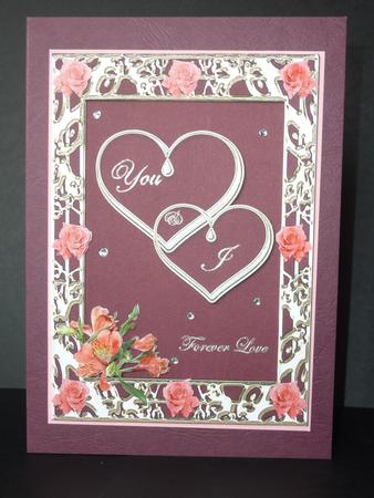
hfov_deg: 36.0
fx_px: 576
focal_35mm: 40
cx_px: 187
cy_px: 249
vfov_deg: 46.8
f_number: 3.6
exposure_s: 1/30
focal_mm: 6.5
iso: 100
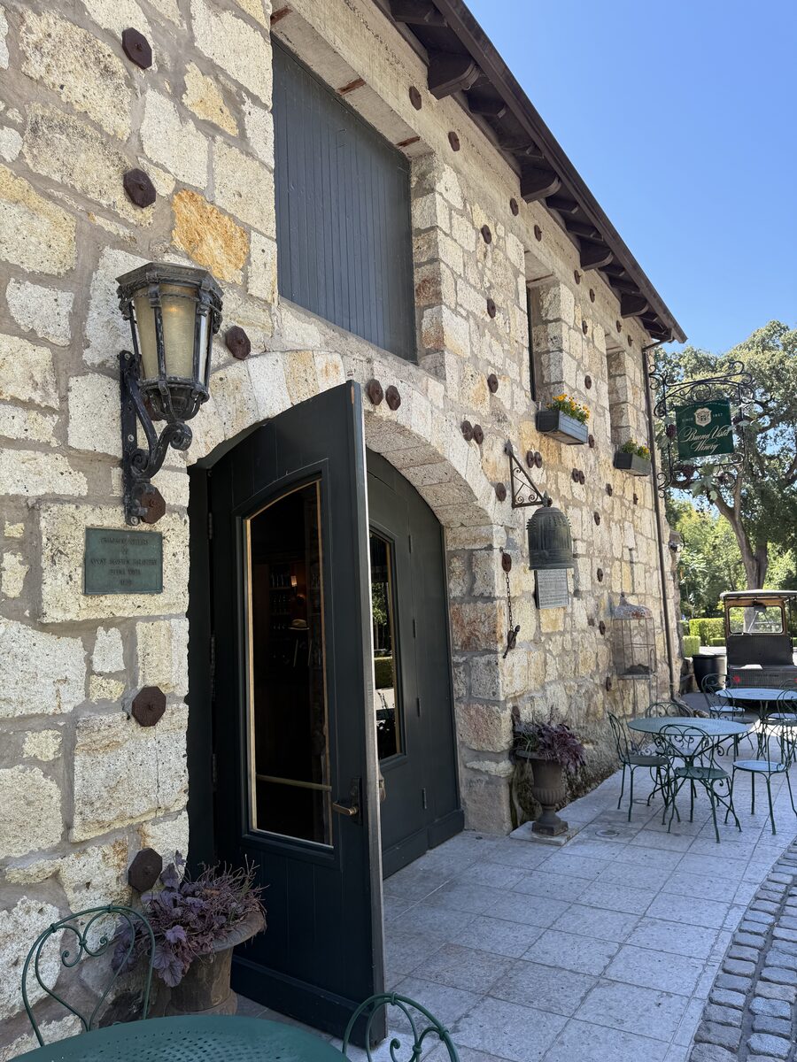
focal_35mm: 24
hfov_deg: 56.8
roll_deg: +3.0
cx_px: 398
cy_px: 531
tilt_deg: +7.4
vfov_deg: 71.6
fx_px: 737
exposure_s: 1/593
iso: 80
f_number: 1.78
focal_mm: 6.76
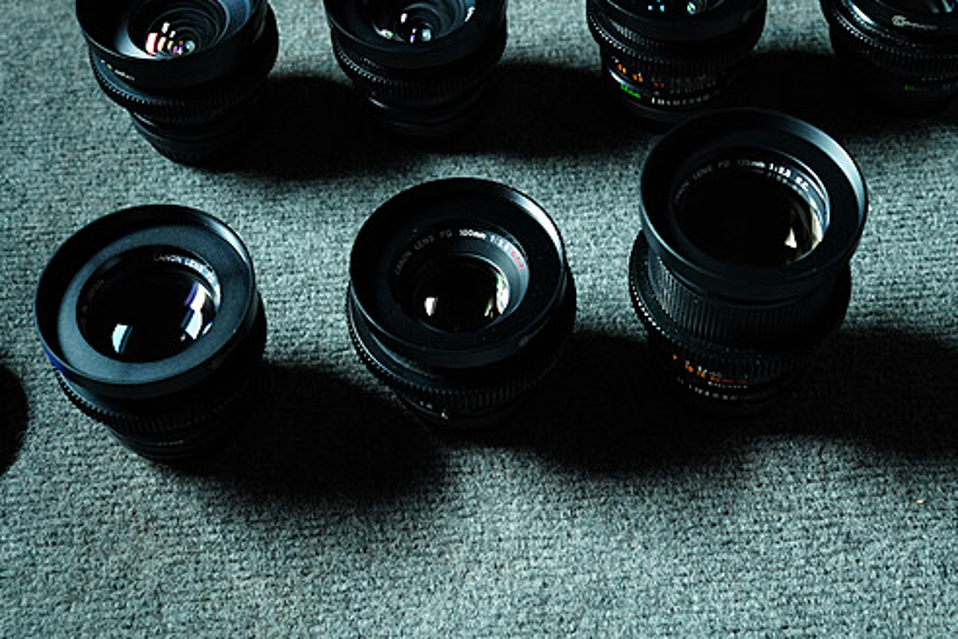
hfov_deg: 35.7
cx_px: 518
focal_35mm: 56
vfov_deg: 24.2
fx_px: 1485
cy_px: 222
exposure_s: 1/60
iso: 2000
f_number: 5.6
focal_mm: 41.6
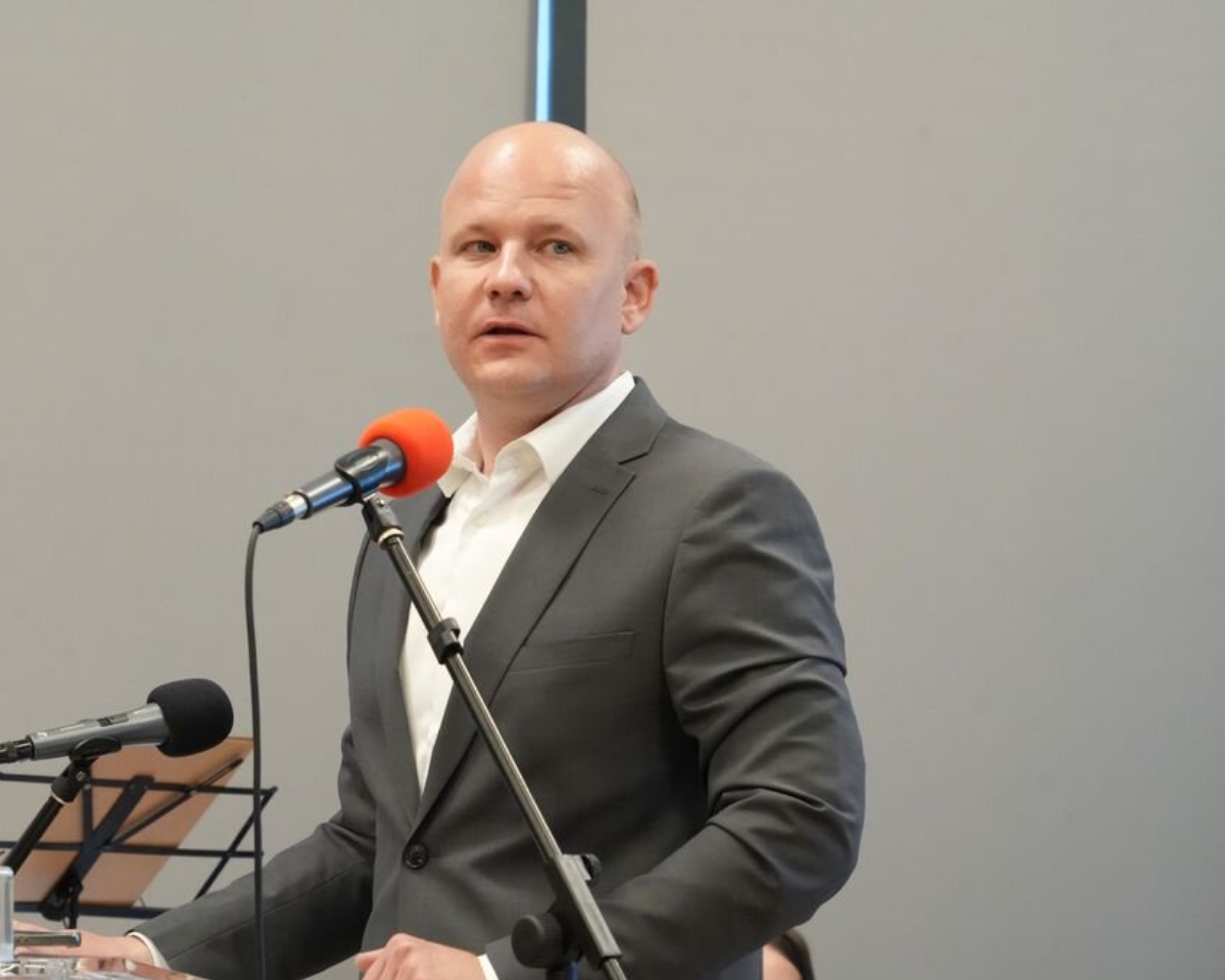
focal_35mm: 125
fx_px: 4532
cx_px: 497
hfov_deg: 15.4
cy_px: 491
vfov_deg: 12.3
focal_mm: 110
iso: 10000
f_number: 8
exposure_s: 1/125
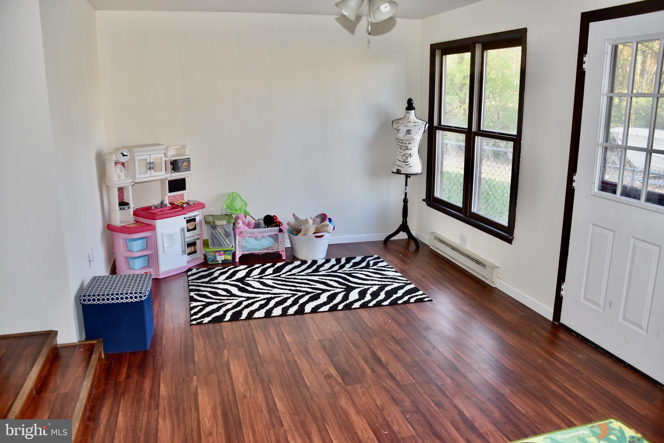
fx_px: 517
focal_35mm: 28
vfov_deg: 46.4
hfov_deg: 65.5
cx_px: 332
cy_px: 222
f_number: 5
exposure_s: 1/100
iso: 800
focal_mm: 28
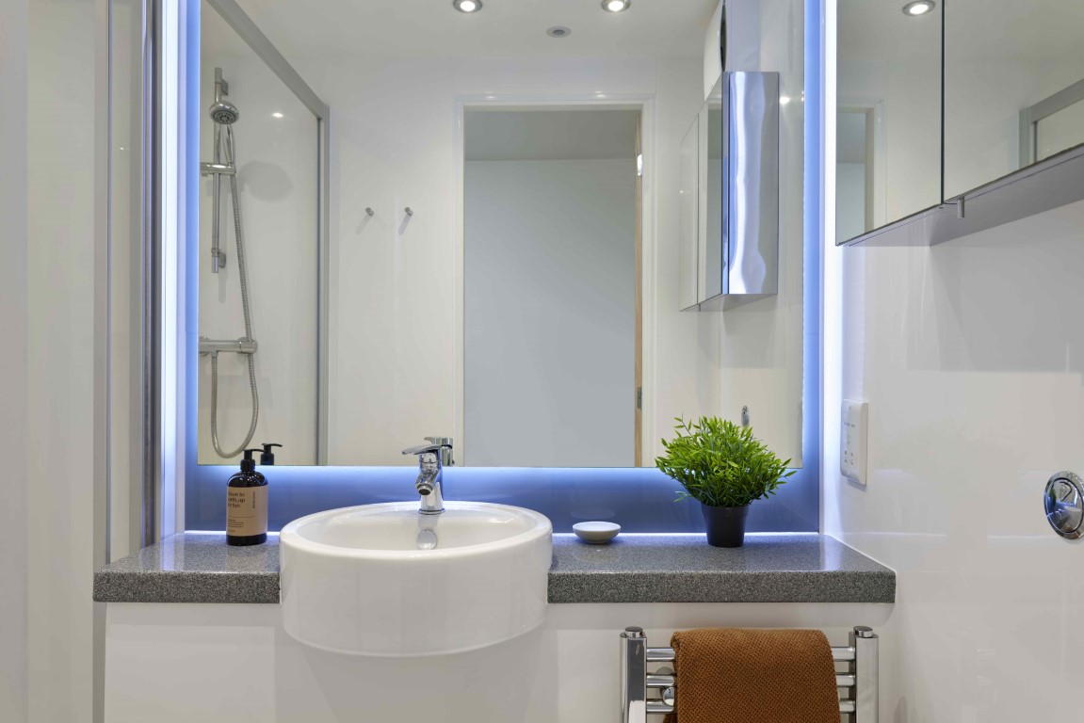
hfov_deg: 73.7
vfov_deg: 53.2
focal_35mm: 24
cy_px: 362
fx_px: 723
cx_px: 542
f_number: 10
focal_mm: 24
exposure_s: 1/2
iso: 50
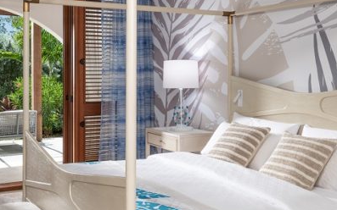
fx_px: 459
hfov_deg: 40.2
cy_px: 155
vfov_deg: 25.5
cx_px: 148
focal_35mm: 50
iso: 125
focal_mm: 19
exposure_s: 1/60
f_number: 9
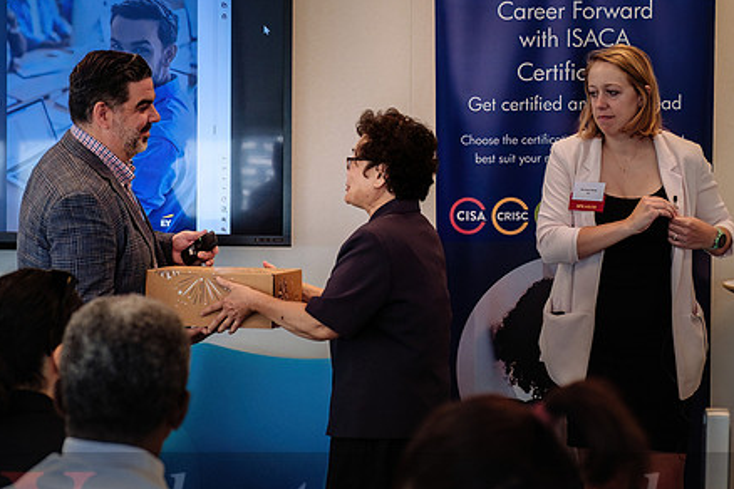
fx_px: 2243
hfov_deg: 18.6
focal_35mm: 110
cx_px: 395
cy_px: 279
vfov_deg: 12.4
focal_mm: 55
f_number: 3.6
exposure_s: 1/320
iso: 1250
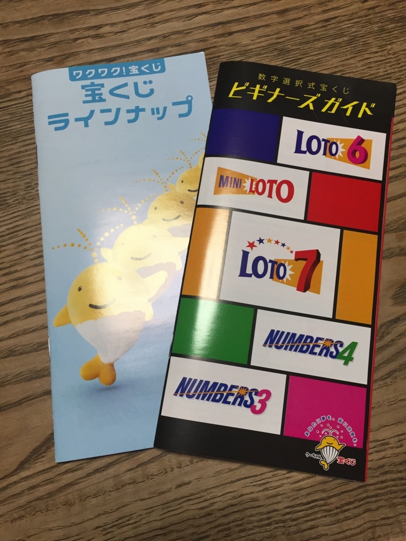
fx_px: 454
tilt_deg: -76.7
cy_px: 270
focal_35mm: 29
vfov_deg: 61.7
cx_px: 203
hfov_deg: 48.2
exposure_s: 1/30
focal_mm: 4.15
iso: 40
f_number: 2.2
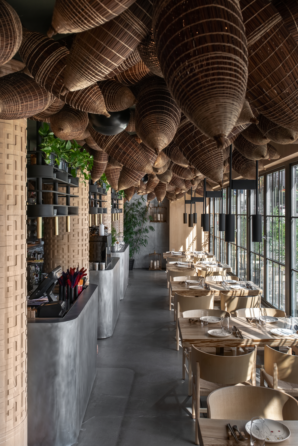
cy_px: 223
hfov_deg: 37.9
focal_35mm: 35
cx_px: 149
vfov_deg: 54.4
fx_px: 434
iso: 160
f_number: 8
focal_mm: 35
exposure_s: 1/400
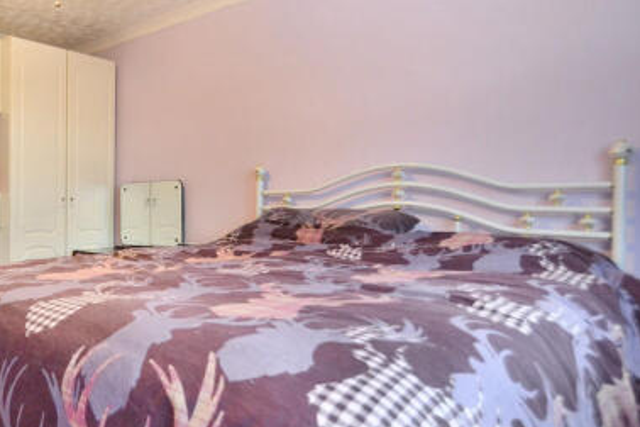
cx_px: 119
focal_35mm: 26
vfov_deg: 49.5
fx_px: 462
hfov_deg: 62.9
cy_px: 219
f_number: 3.5
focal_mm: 10
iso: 800
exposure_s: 1/60
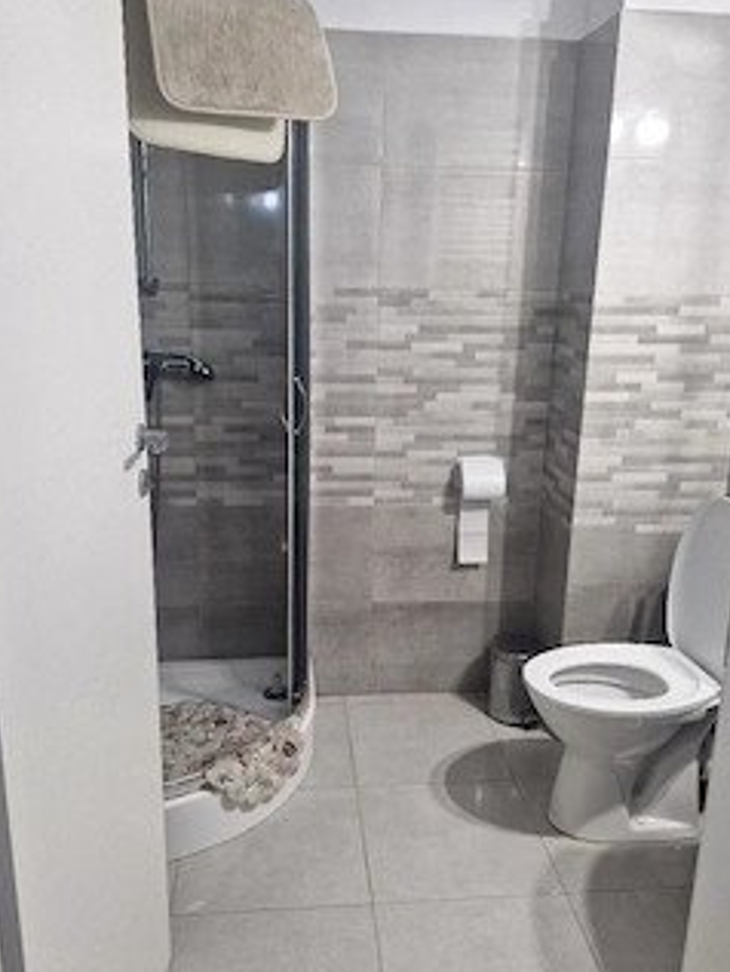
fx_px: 815
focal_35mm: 29
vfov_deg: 61.6
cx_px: 383
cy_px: 506
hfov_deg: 48.2
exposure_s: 1/100
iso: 500
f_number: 1.8
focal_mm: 5.54
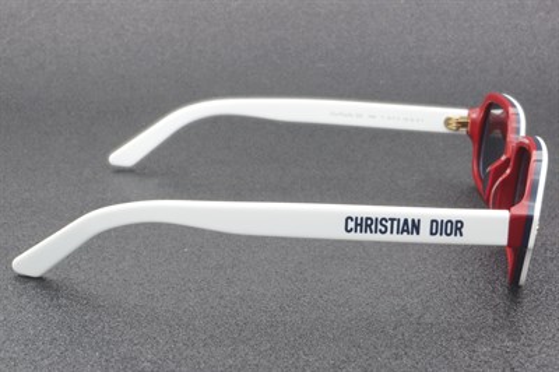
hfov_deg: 27.0
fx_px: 1164
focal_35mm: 75
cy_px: 186
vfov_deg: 18.2
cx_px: 280
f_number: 29
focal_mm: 50
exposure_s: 1.3
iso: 100
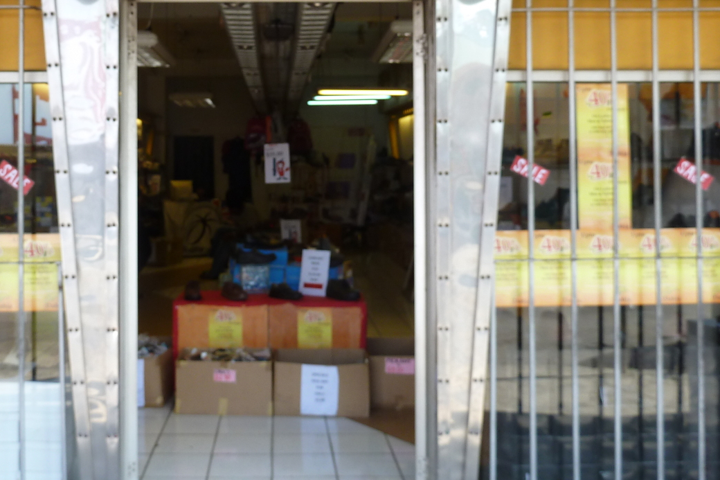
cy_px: 151
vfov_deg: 33.0
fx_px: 800
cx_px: 265
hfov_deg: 48.0
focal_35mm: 40
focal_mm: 4.1
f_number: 3.3
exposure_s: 1/60
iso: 80
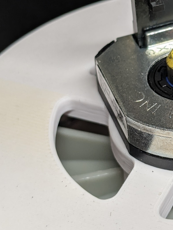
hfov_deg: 14.0
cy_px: 54
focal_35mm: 104
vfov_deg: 18.8
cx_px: 169
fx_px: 693
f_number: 1.8
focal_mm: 4.44
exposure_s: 1/125
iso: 64
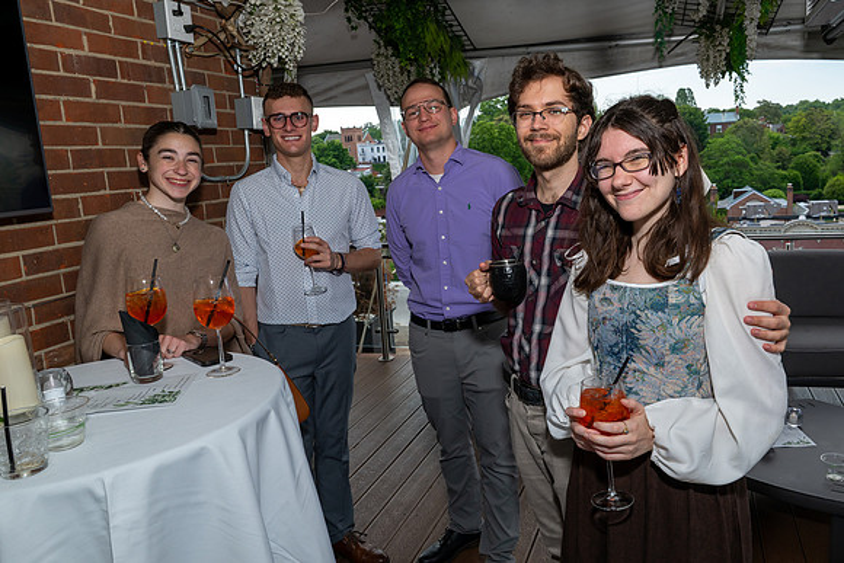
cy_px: 267
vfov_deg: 45.7
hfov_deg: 64.3
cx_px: 477
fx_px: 668
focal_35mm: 28
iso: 320
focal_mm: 24
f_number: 9
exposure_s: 1/250
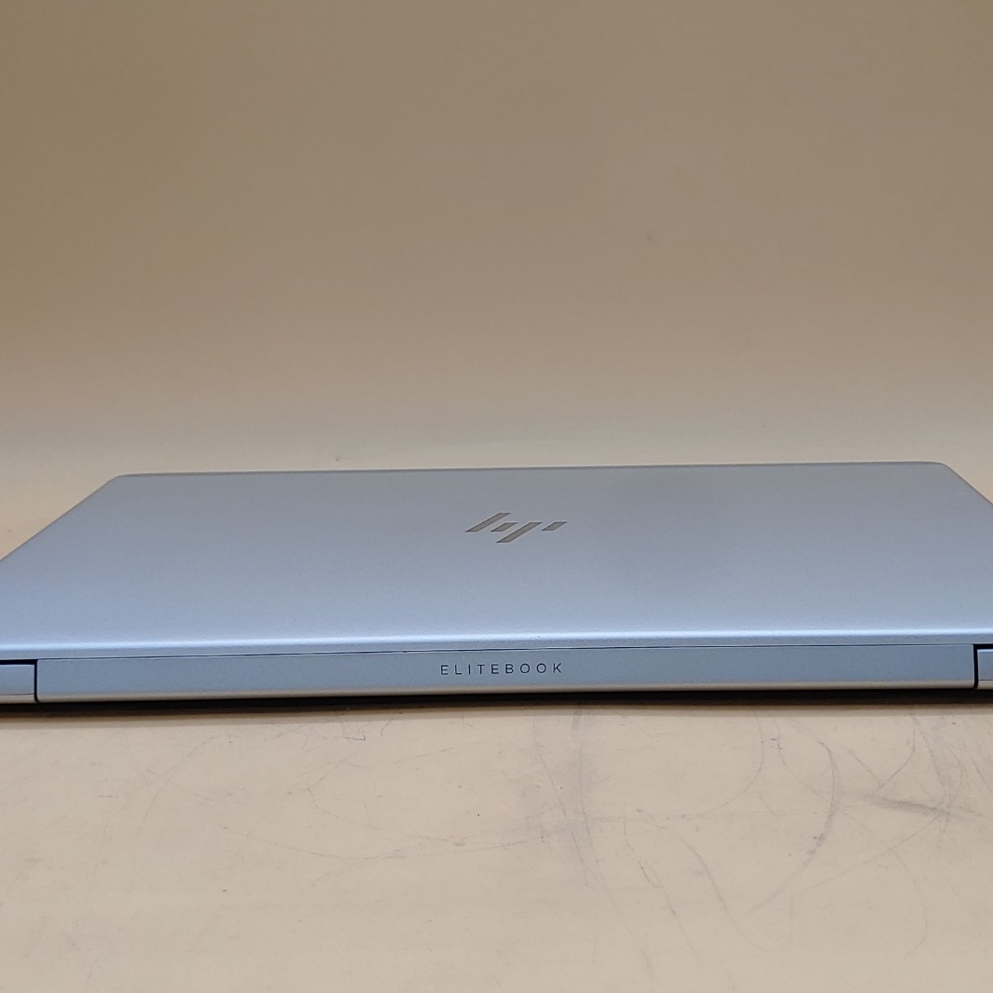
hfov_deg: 34.7
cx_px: 523
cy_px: 499
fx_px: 1590
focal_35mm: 49
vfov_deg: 34.7
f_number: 1.8
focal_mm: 4.36
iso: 50
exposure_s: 1/220
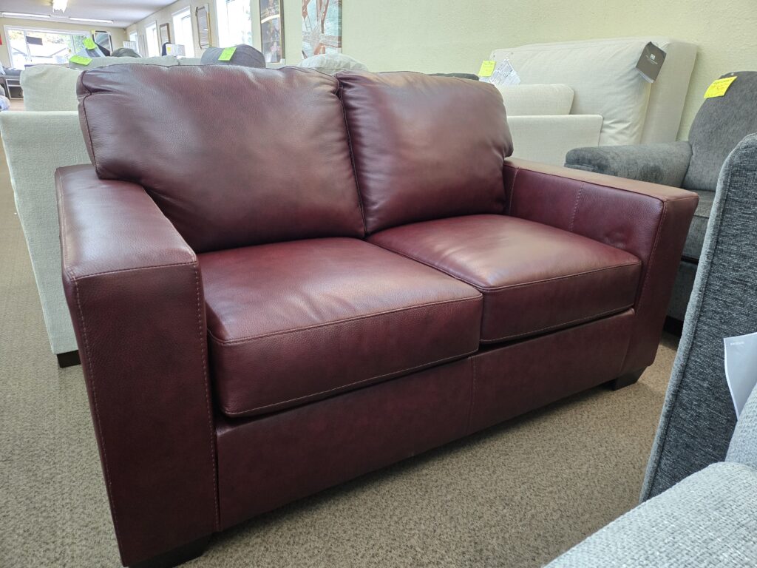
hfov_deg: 73.9
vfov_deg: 58.9
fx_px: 503
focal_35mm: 23
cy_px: 284
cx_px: 378
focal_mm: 5.4
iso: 500
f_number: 1.8
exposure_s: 1/120
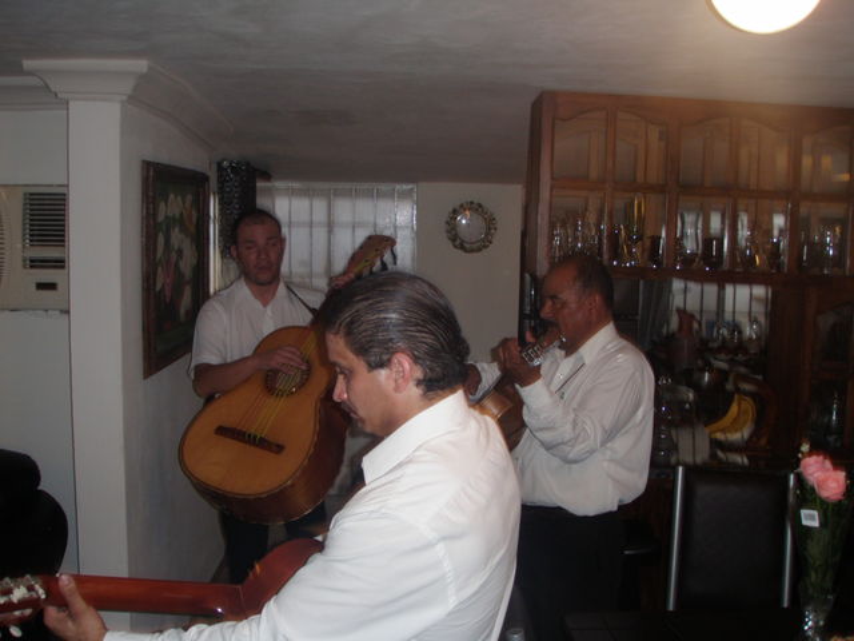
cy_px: 320
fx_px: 937
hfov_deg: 49.0
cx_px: 427
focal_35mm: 38
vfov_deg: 37.7
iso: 100
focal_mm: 6.7
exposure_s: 1/30
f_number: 3.5
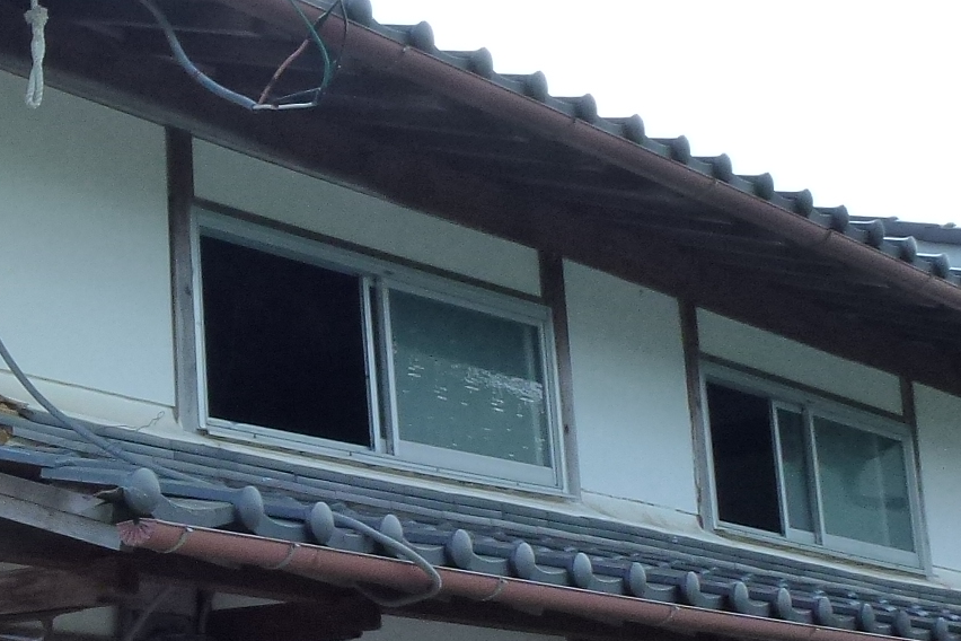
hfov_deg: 23.2
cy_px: 494
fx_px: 2002
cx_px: -358
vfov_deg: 18.1
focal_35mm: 75
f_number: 4
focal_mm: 4.3
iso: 160
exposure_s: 1/320
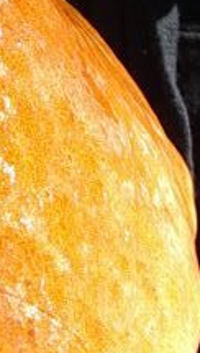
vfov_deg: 10.6
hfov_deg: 6.1
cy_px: -180
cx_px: -125
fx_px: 1842
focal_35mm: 196
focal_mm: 5.8
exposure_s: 1/200
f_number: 4.8
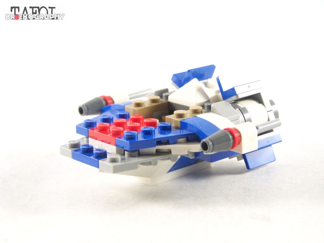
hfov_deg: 23.8
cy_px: 122
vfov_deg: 18.0
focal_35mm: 82
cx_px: 162
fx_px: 768
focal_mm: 13.7
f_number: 3.2
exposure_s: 1/60
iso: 400
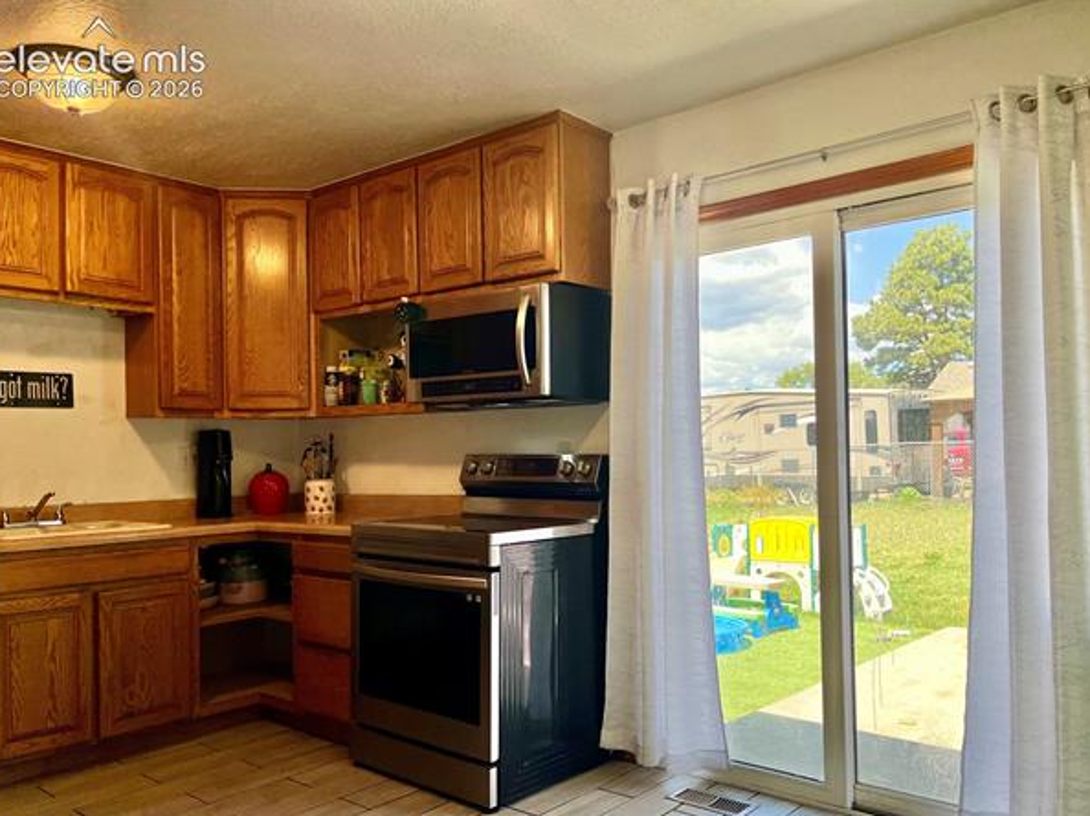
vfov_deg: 49.7
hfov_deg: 63.4
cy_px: 436
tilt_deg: +0.7
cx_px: 569
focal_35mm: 28
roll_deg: +1.3
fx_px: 881
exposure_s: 1/412
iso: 50
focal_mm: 5.1
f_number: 1.6
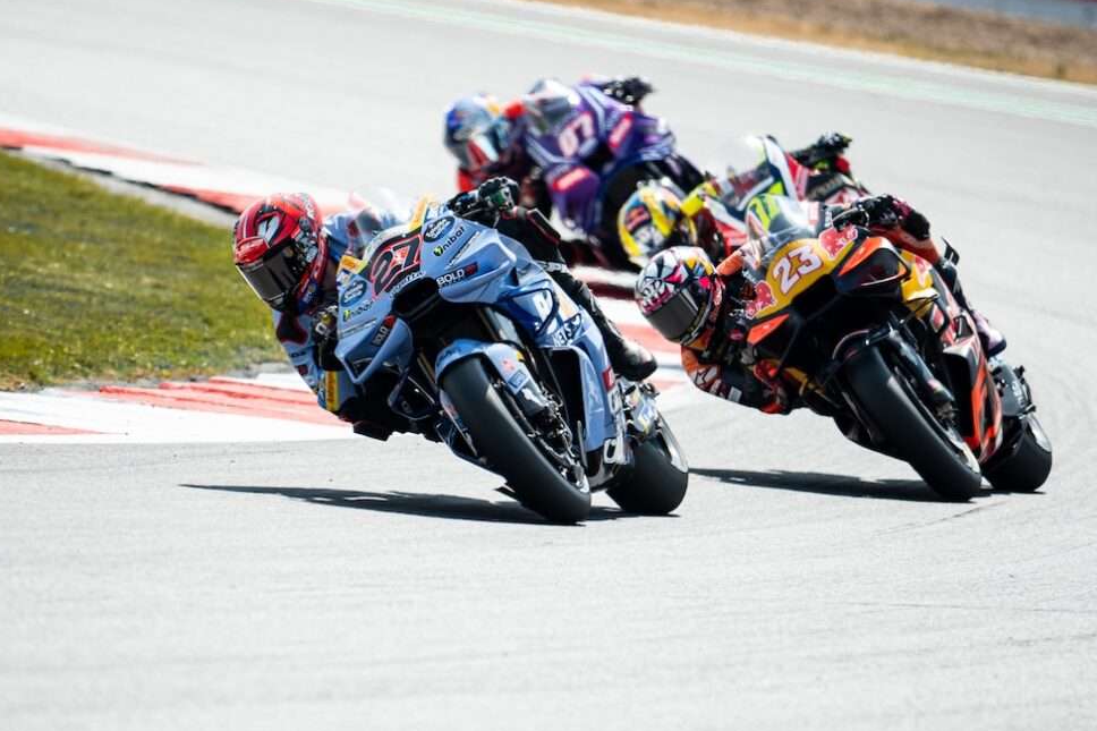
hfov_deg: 3.2
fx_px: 19345
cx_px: 548
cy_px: 390
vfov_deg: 2.2
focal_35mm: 635
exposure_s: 1/1250
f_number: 4.5
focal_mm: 400
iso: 200
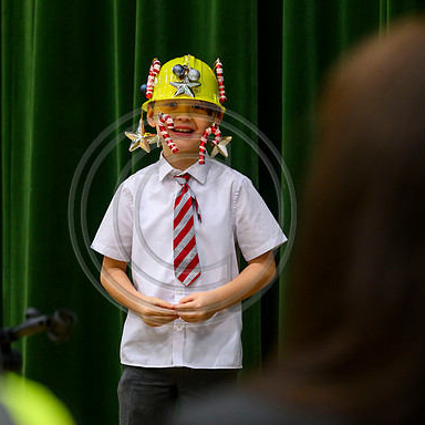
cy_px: 212
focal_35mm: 167
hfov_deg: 10.5
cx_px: 183
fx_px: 2320
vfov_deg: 10.5
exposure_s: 1/200
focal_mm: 130
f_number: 4
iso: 2000
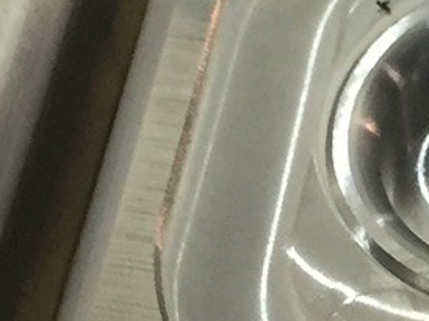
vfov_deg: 6.7
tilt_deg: -61.2
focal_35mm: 217
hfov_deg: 9.0
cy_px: 465
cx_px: 537
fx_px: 2687
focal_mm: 4.15
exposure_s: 1/30
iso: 50
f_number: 2.2
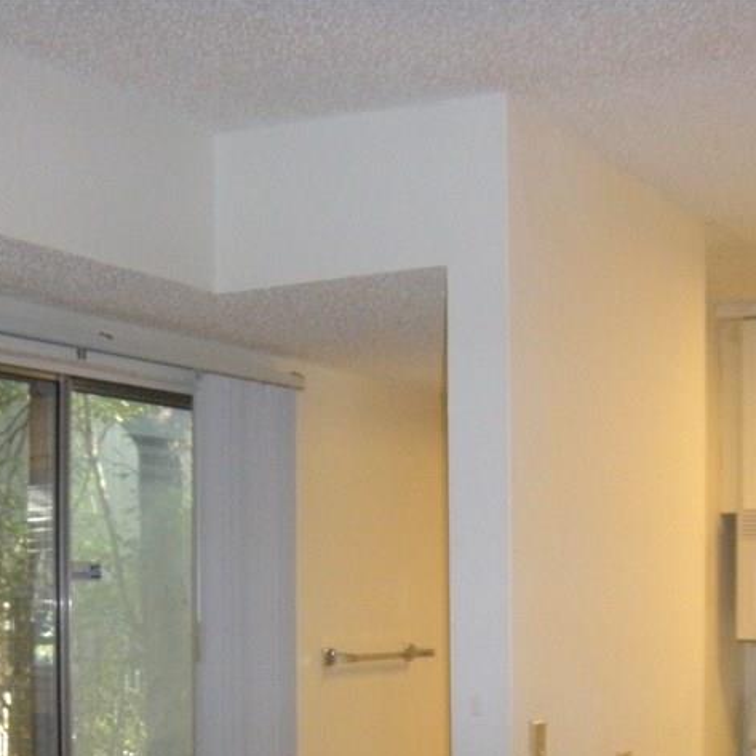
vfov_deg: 25.3
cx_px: 398
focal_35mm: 67
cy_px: 611
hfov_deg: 25.7
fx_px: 1655
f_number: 3.8
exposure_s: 1/30
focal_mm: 5.9
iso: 400
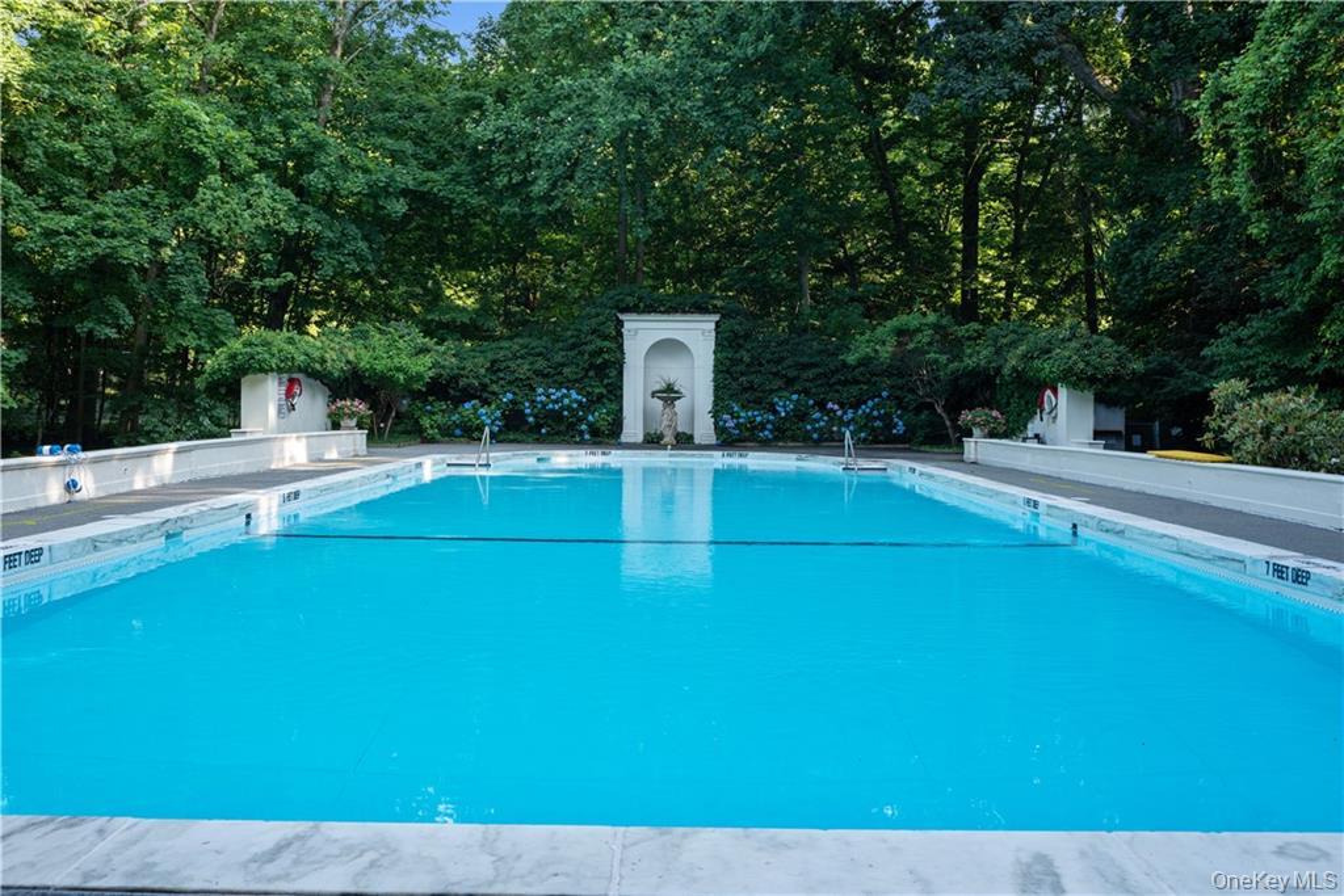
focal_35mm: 35
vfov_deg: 37.9
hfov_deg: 54.4
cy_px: 448
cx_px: 672
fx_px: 1307
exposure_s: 1/20
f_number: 11
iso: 200
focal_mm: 35
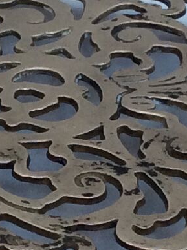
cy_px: 154
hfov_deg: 6.9
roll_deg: -0.7
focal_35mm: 214
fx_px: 1548
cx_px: 53
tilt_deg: -33.2
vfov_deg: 9.3
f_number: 2.4
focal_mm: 3.3
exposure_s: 1/25
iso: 40
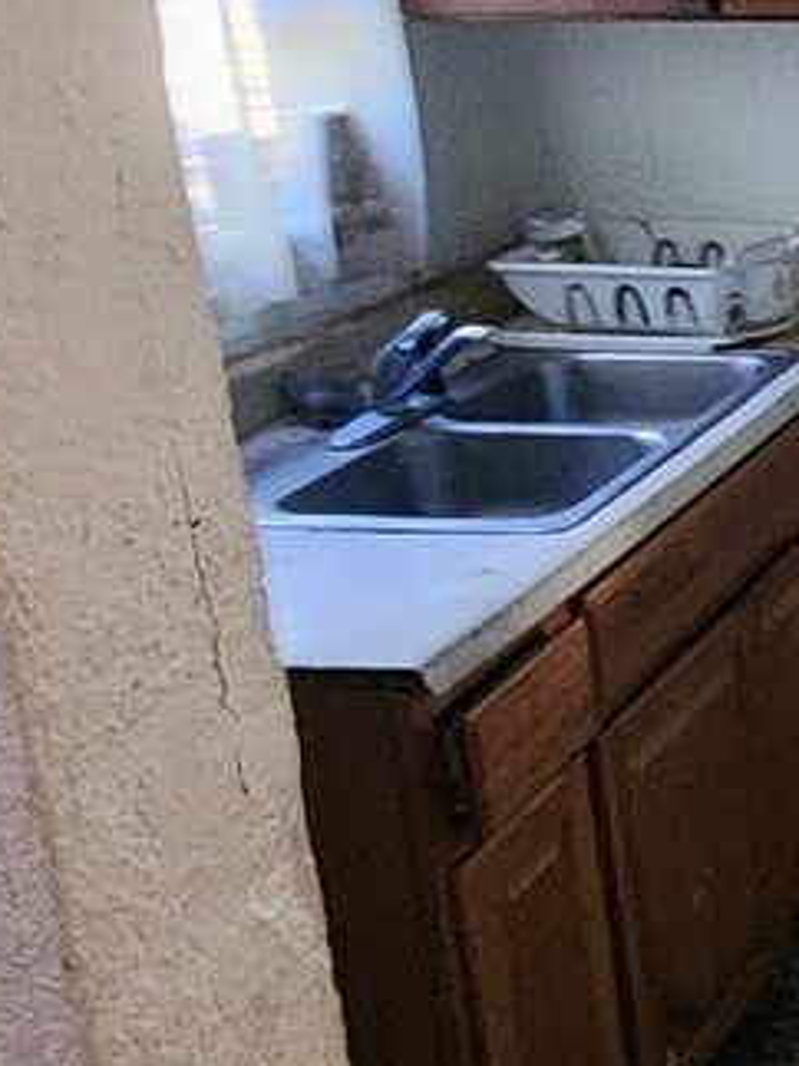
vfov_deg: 33.2
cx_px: 1367
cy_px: 446
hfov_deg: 19.8
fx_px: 1786
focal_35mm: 58
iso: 640
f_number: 2.2
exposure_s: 1/30
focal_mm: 2.2
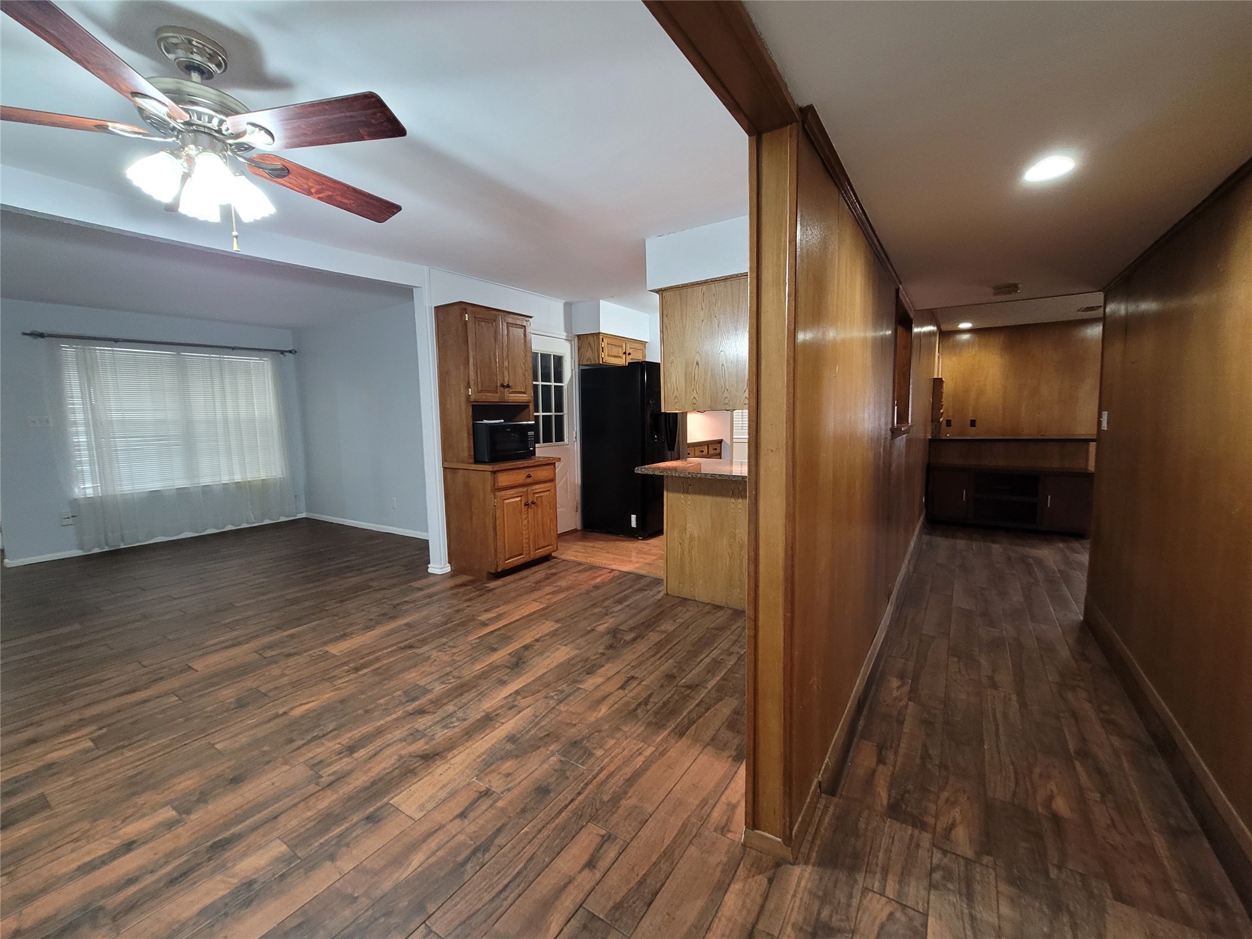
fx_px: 470
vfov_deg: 89.9
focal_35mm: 13
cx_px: 626
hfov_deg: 106.2
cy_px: 470
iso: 500
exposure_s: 1/30
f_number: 2.2
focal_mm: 2.2
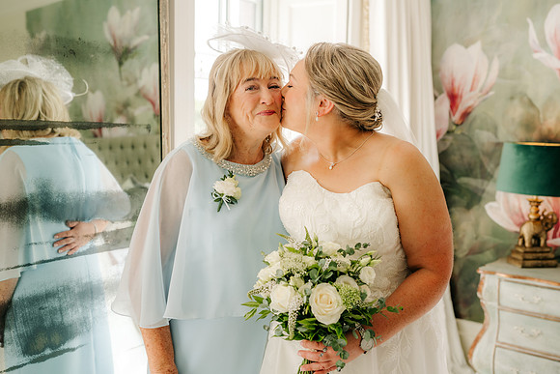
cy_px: 168
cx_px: 251
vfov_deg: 34.5
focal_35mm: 39
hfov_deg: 49.9
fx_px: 601
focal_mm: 35
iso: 200
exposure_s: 1/200
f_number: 2.8
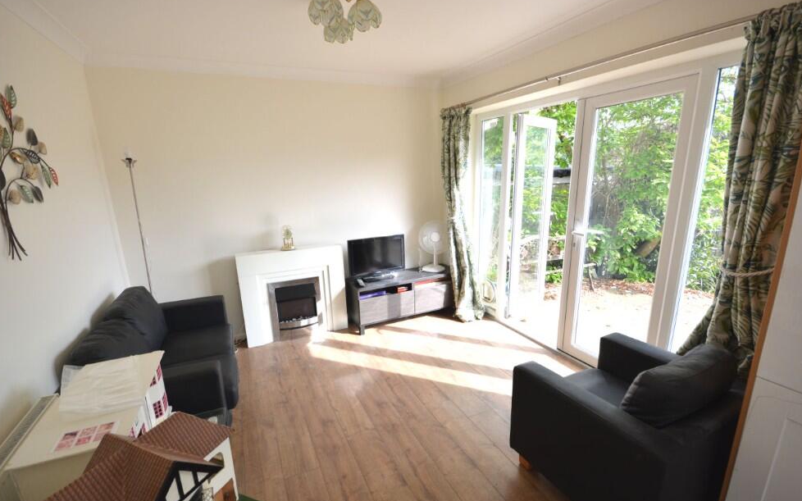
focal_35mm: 16
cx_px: 400
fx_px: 350
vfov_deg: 71.1
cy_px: 268
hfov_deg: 97.8
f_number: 8
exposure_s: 1/125
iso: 400
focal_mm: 10
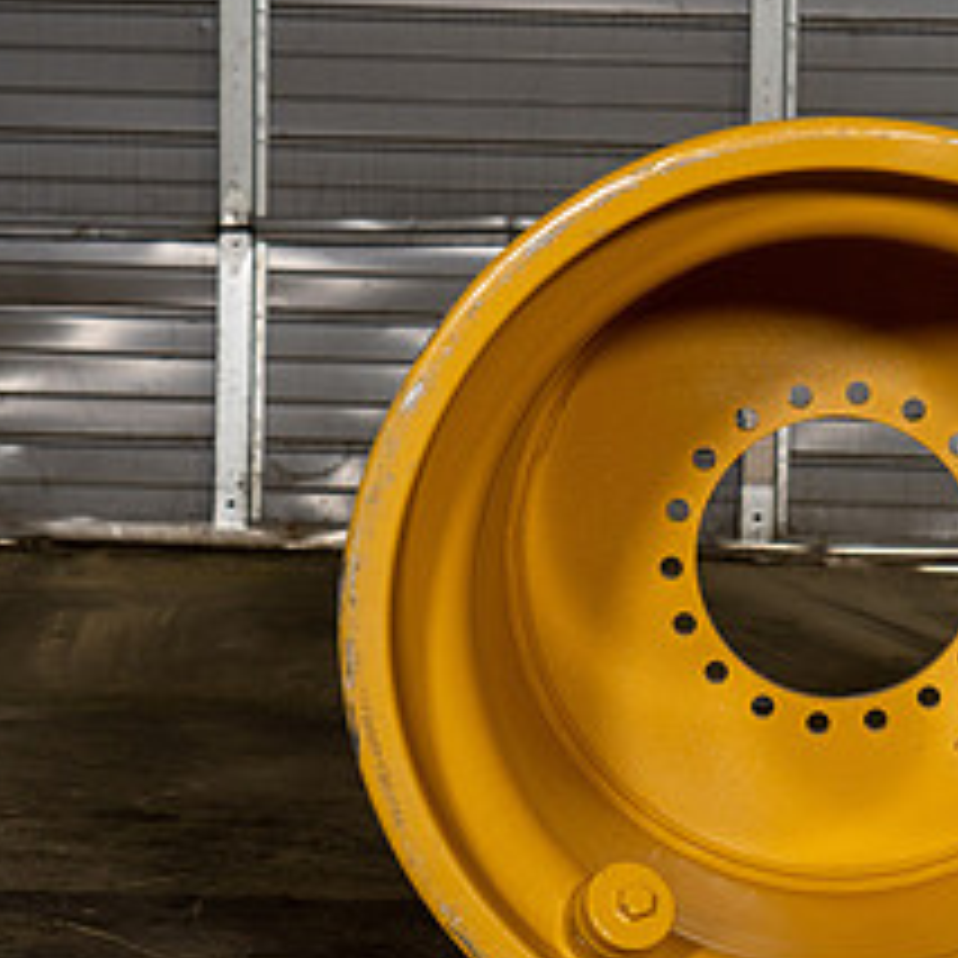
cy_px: 510
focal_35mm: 148
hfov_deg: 11.7
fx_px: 4634
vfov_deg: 11.8
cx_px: 801
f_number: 5.6
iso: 800
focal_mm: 64
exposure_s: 1/125
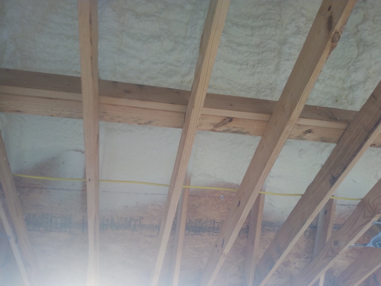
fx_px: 220
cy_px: 143
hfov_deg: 81.7
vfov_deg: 66.0
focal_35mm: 20
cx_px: 190
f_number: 2
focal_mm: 3.54
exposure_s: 1/60
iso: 102
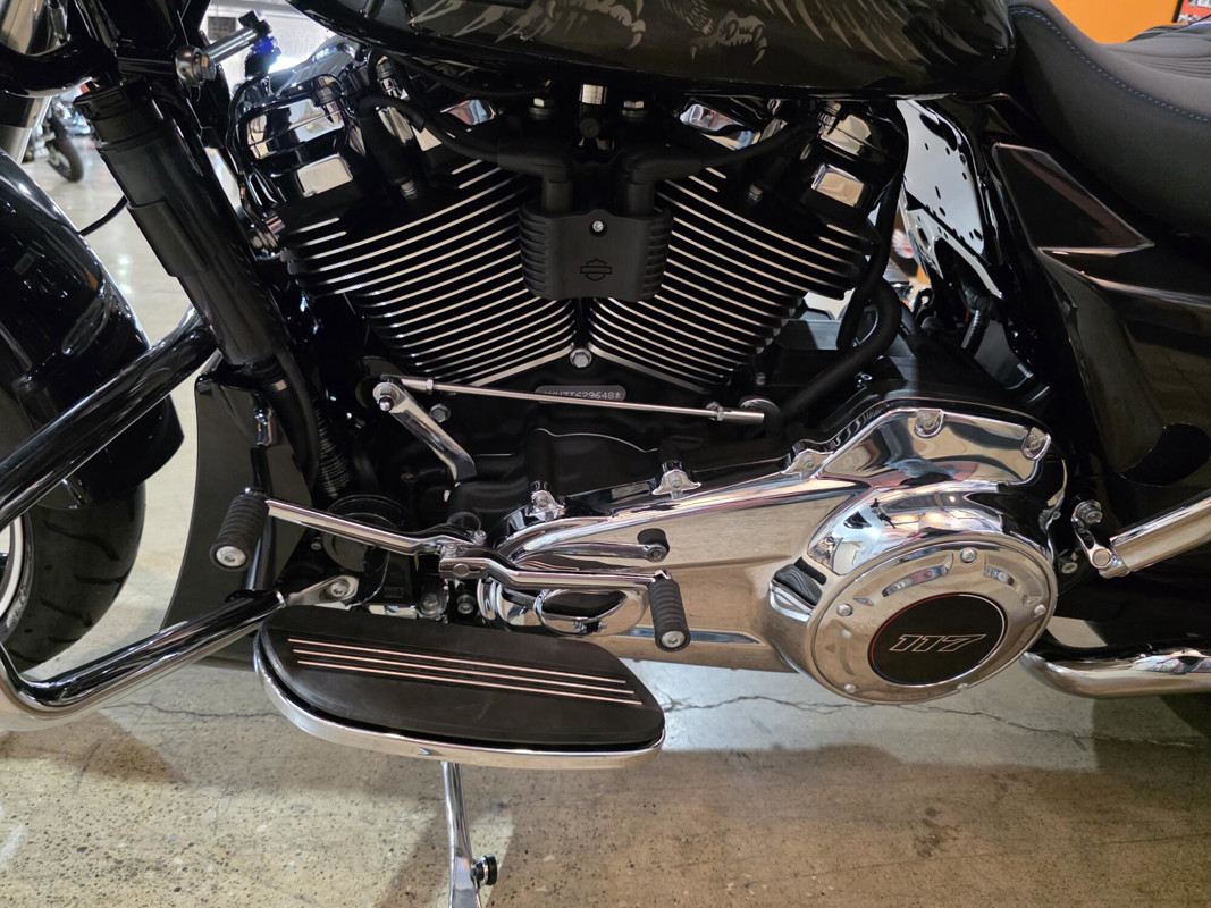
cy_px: 454
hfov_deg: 73.9
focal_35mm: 23
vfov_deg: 58.9
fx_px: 805
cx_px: 606
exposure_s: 1/120
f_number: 1.7
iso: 2000
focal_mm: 6.3
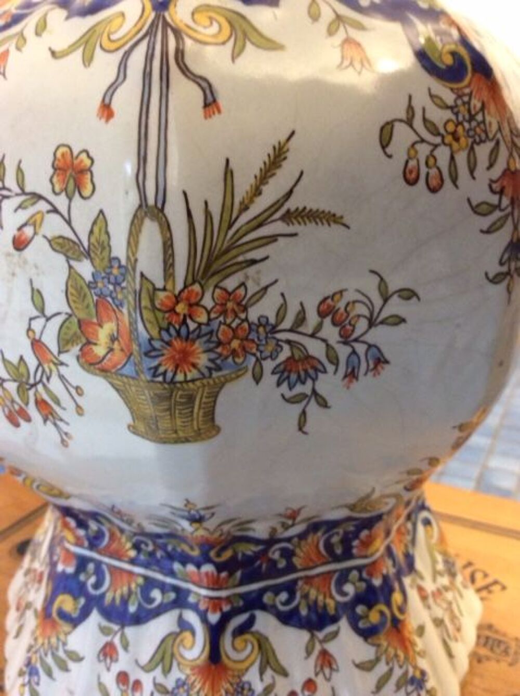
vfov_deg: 56.9
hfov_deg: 44.1
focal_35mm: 32
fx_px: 643
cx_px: 260
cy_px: 348
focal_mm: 3.3
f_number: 2.4
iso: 160
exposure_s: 1/25
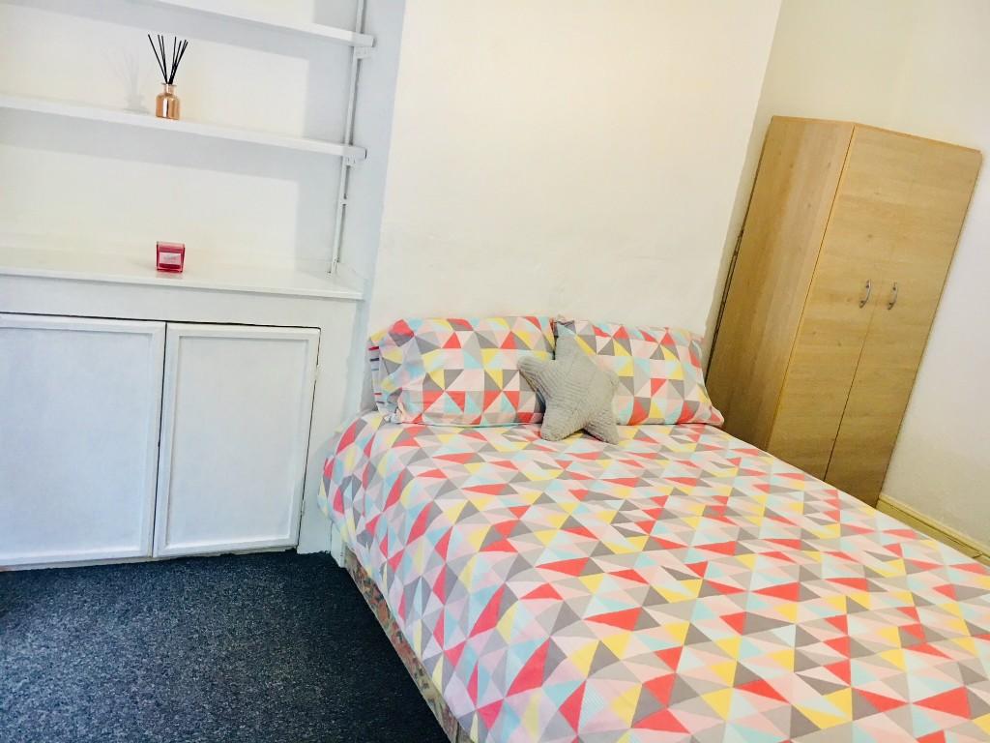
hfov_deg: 61.7
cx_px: 495
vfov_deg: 48.2
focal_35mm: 29
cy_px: 372
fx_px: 829
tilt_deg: -15.4
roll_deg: -8.7
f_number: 2.2
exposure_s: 1/33
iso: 100
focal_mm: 4.15
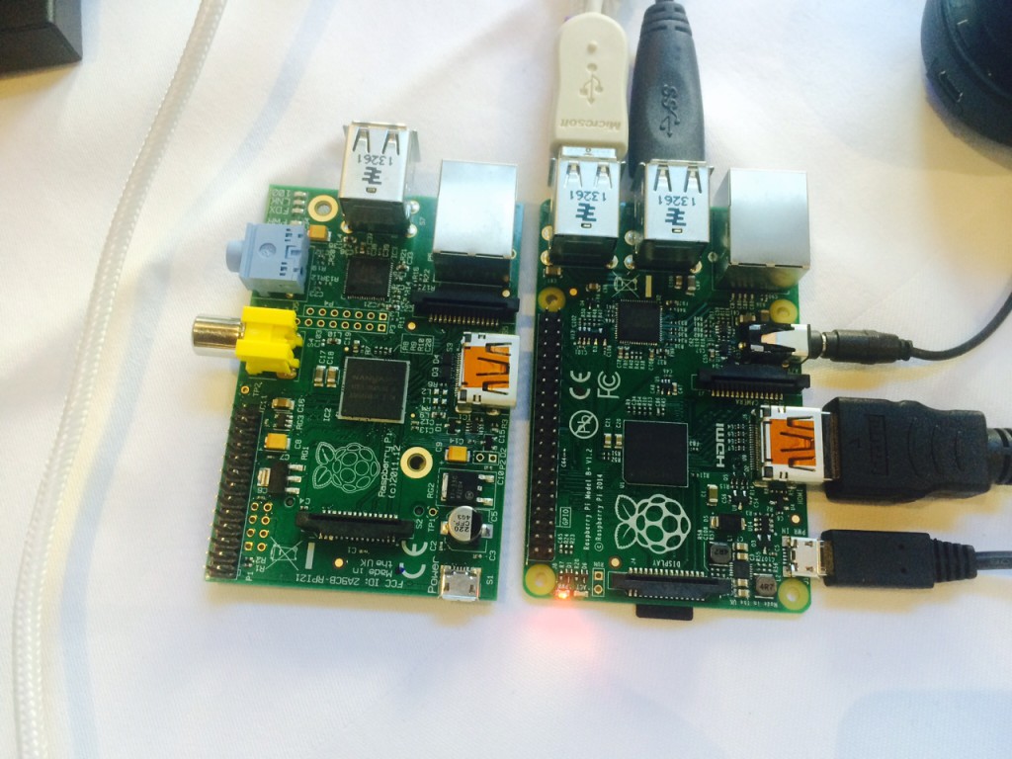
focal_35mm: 30
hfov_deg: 60.0
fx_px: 877
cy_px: 380
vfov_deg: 46.8
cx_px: 506
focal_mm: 4.12
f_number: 2.2
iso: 100
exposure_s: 1/30
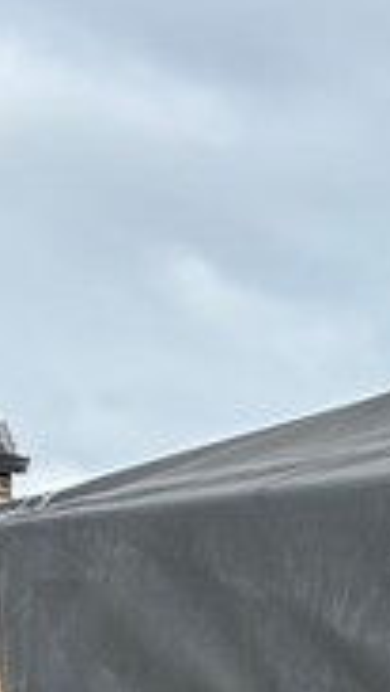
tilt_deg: -7.9
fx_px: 2683
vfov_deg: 13.3
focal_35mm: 146
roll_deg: -1.0
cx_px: 1689
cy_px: 1248
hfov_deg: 6.4
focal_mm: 6.86
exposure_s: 1/1321
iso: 80
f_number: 1.78
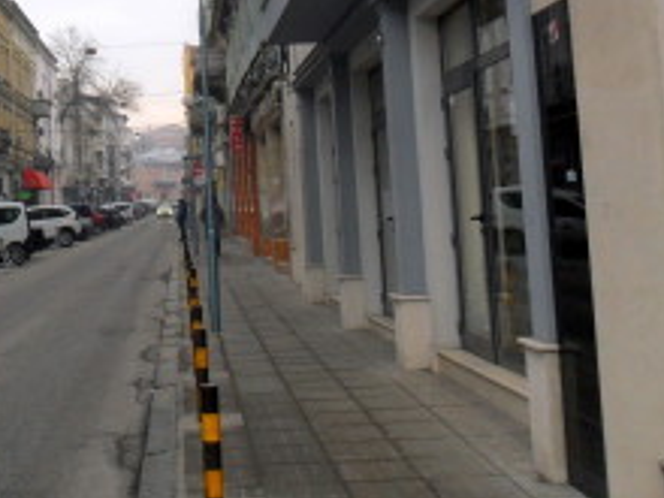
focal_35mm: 49
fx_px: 940
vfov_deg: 29.1
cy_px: 106
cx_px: 78
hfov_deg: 36.7
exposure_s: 1/90
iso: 100
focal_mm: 4.9
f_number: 3.5
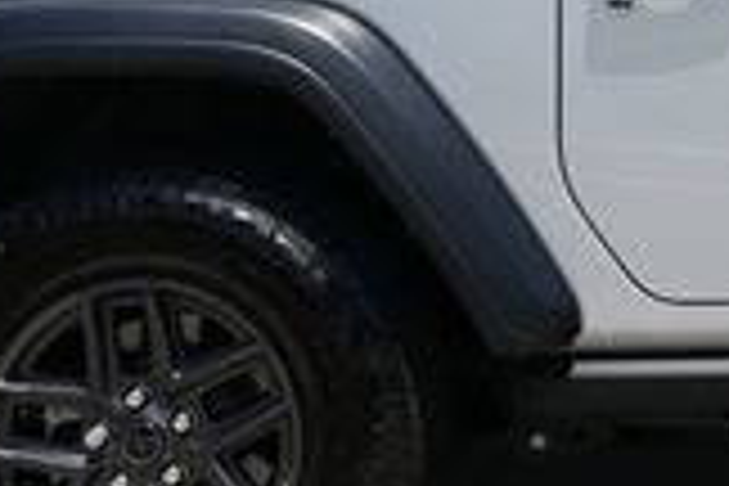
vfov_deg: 13.7
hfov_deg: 19.4
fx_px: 1924
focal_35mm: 95
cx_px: 1012
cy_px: -207
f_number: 7.1
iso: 100
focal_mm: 16
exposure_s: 1/200
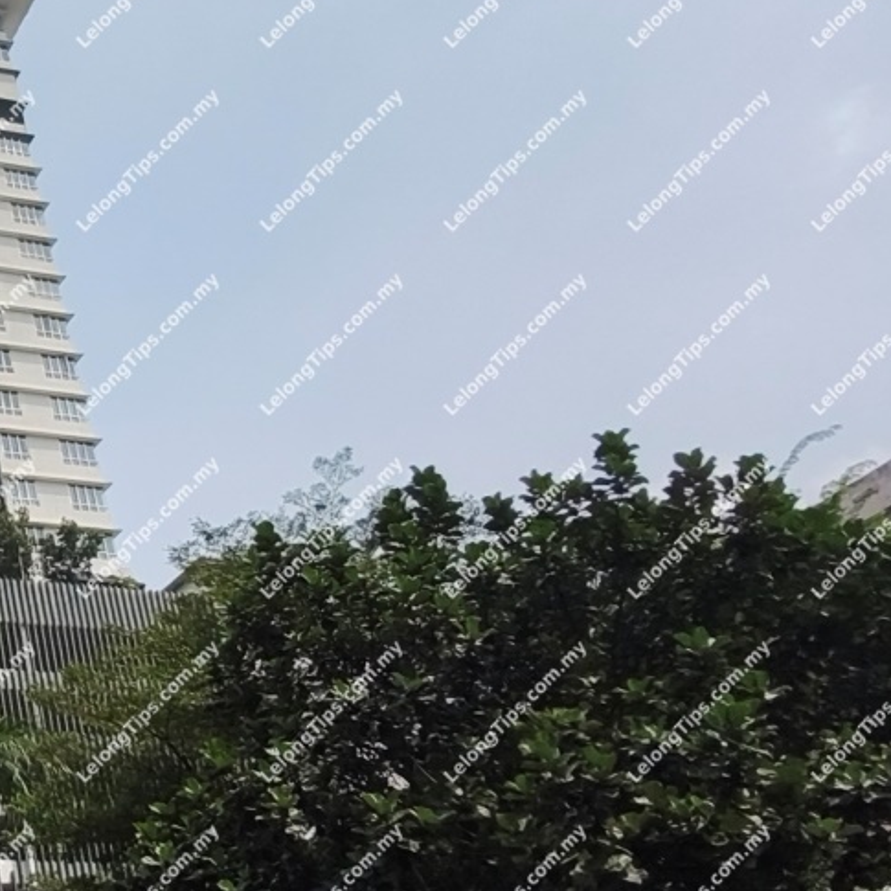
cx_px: -404
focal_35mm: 41
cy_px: 367
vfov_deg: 40.8
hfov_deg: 28.6
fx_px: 1194
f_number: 2.2
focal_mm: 1.67
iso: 50
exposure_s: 1/3467
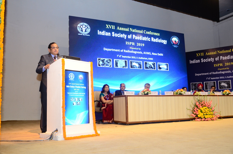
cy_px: 77
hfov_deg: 57.3
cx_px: 116
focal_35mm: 33
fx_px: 213
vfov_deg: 39.8
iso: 1100
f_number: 4.5
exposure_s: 1/50
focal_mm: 22
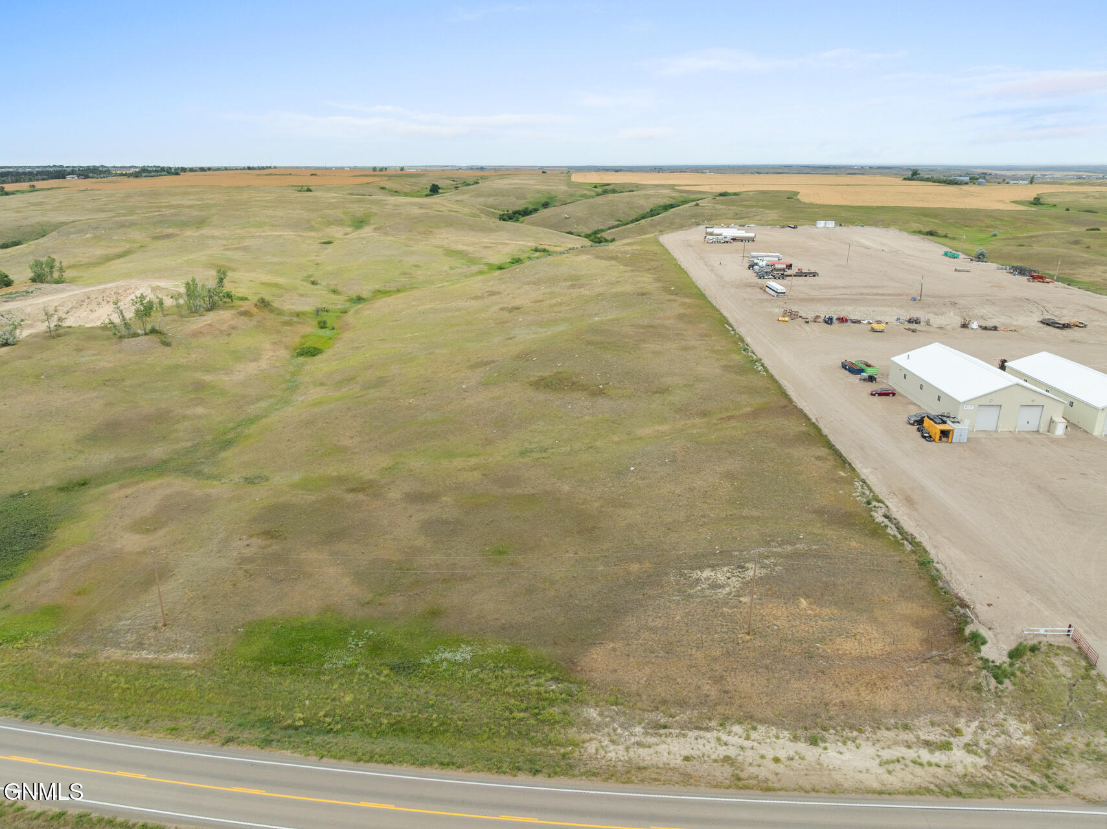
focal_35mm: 24
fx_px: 767
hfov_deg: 71.6
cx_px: 554
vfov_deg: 56.8
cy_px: 414
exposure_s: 1/500
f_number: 6.3
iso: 100
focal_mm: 12.29
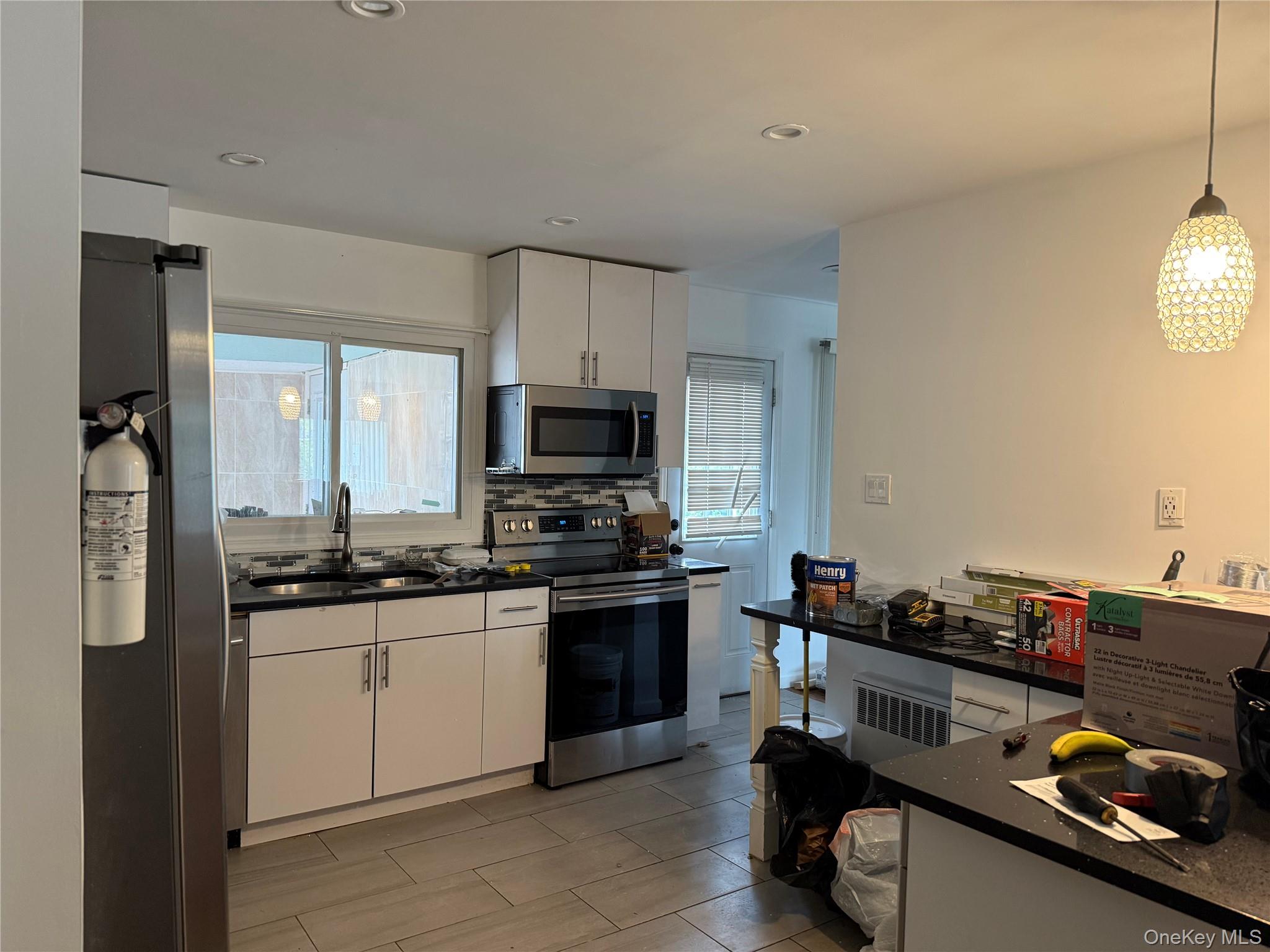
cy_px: 476
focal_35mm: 24
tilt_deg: -1.5
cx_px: 635
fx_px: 881
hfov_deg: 71.6
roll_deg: -0.7
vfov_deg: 56.8
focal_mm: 6.76
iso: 320
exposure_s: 1/60
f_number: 1.78
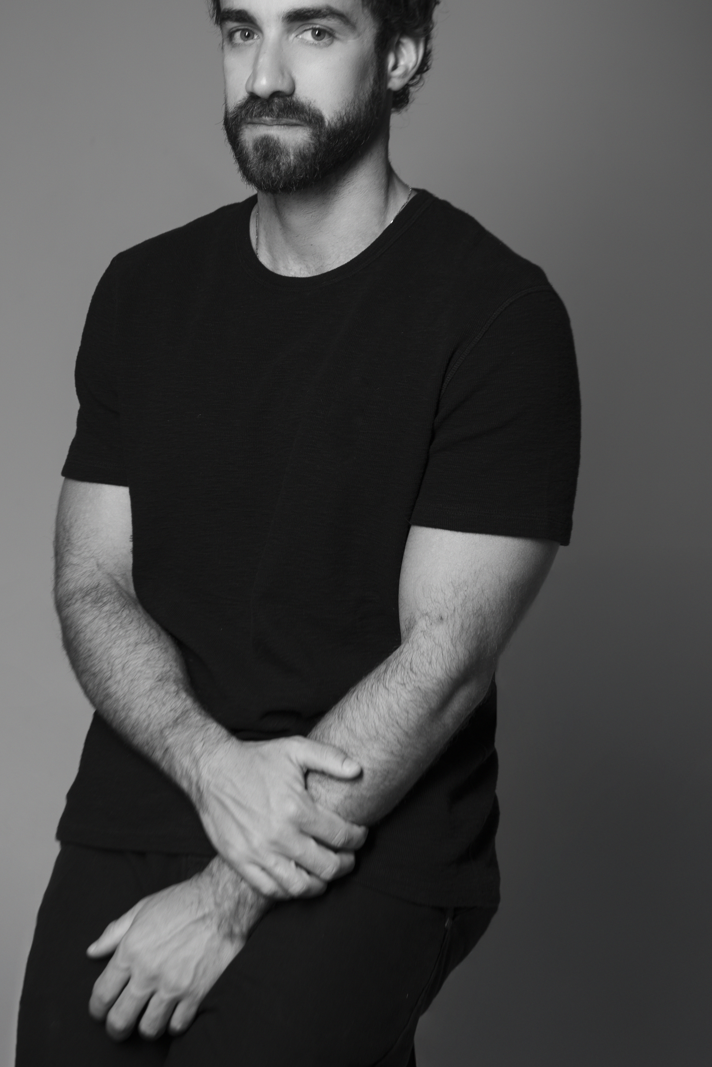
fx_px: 2726
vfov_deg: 22.1
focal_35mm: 92
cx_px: 273
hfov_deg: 14.9
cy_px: 435
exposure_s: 1/125
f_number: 5.6
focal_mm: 70
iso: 80
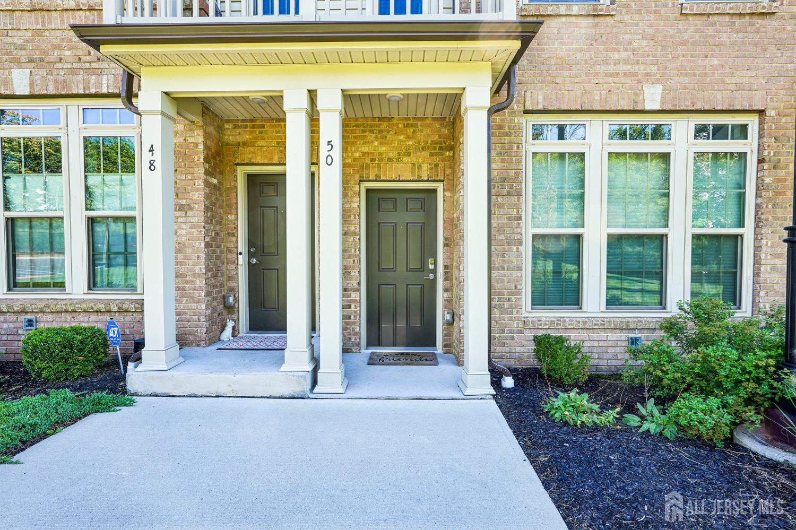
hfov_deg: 95.0
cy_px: 265
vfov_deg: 72.0
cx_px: 398
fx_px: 365
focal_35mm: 16
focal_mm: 16.5
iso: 100
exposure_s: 1/40
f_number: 8
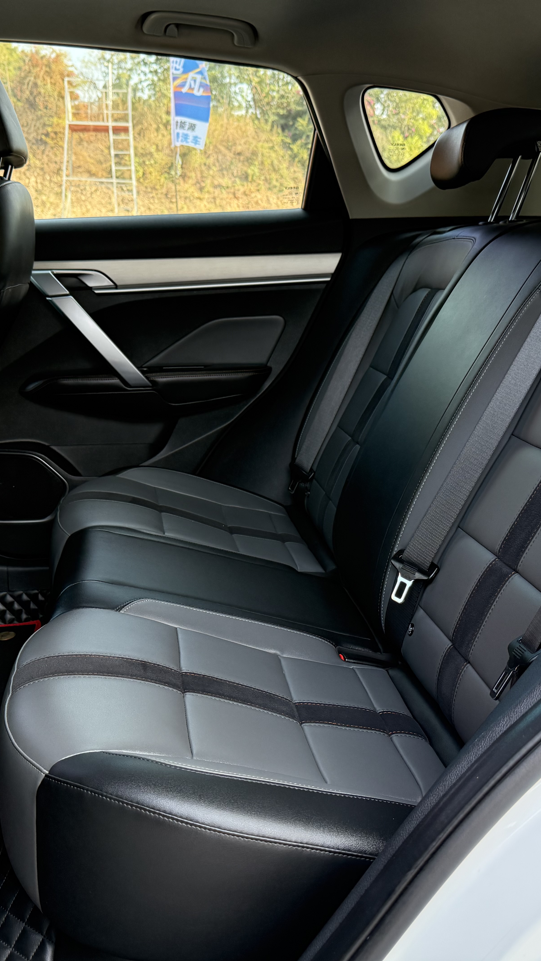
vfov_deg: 56.6
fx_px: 893
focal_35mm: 35
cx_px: 272
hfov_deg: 33.7
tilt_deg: -14.0
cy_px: 482
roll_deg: -1.6
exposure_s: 1/214
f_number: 1.78
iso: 200
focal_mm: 6.76
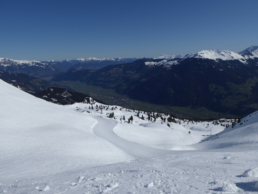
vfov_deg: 51.4
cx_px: 129
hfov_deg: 65.3
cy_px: 97
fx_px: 201
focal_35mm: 27
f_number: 4.5
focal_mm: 4.7
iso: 80
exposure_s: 1/2000
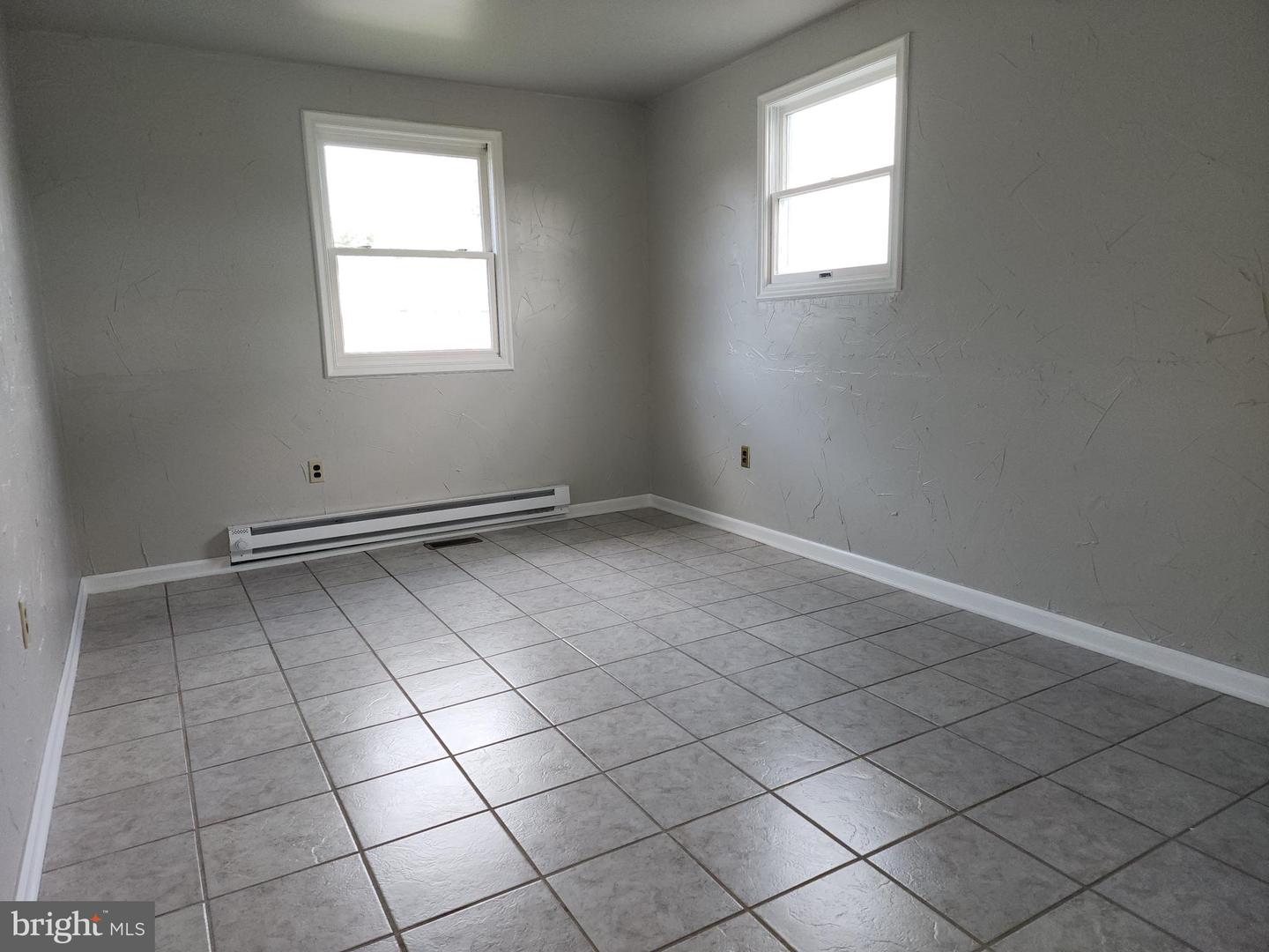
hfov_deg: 73.9
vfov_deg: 58.9
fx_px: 843
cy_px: 476
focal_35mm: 23
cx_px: 634
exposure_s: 1/60
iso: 125
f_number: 1.8
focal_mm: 6.4
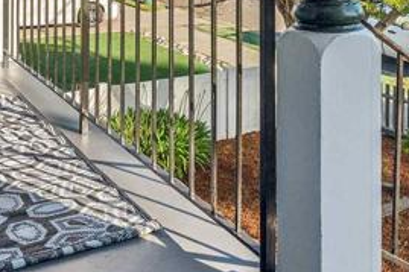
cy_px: -57
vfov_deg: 20.7
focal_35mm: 61
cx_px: 287
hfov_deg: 32.5
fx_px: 693
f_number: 8
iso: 400
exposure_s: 1/500
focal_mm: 16
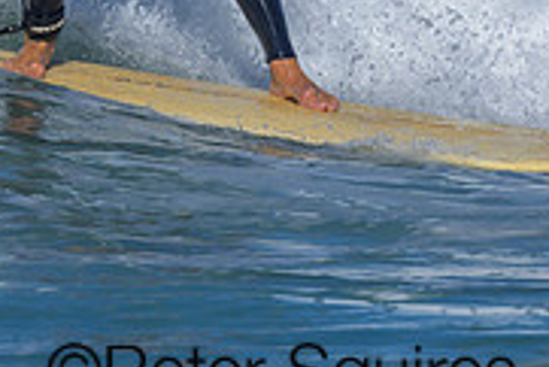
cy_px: -273
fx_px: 48578
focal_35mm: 3183
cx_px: 70
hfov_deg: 0.6
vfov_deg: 0.4
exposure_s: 1/2000
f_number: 6.3
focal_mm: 800
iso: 140
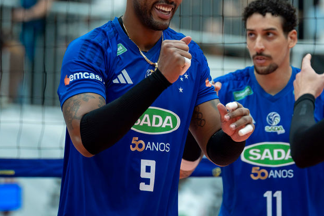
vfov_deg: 2.6
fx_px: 4678
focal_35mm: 520
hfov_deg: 4.0
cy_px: 68
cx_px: 172
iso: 3200
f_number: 2.8
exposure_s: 1/1000
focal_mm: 180
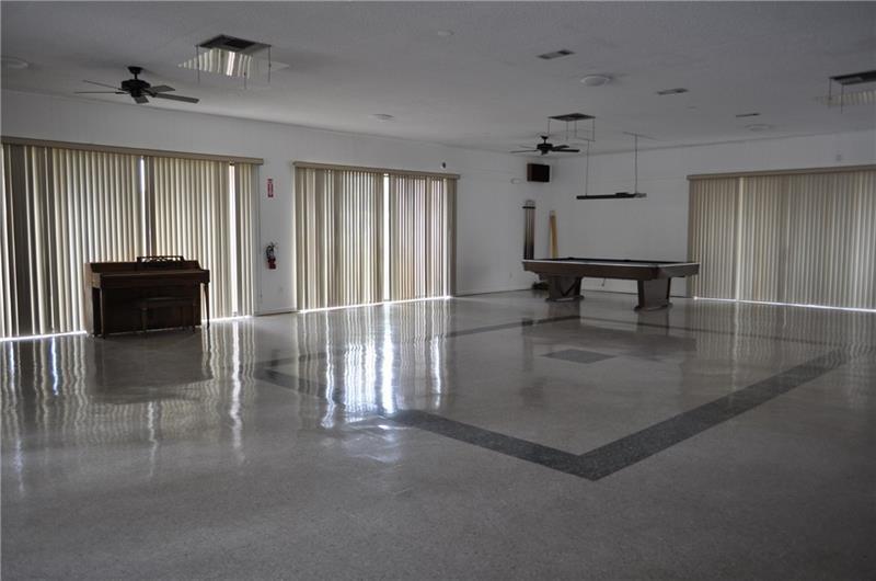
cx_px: 438
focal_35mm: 27
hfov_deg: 67.5
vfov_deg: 47.7
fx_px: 656
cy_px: 290
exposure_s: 1/60
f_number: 4
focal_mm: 18
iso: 400
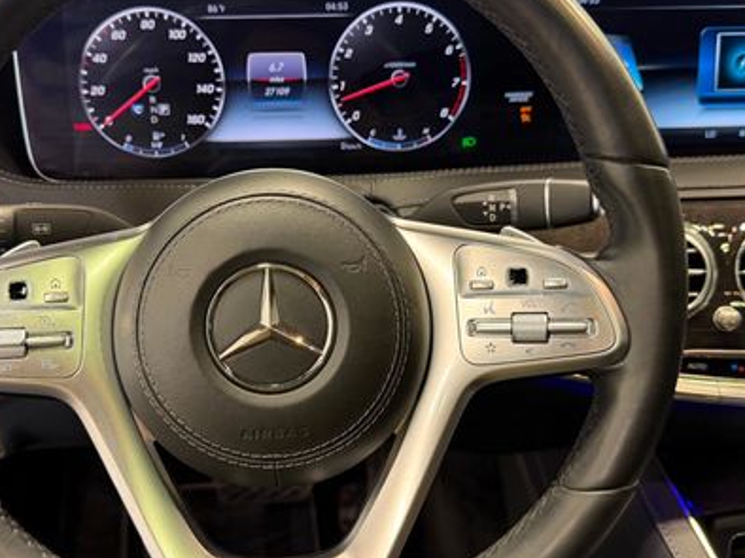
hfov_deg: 47.7
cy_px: 289
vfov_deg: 36.8
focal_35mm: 39
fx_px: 839
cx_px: 314
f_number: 1.78
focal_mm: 6.76
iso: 200
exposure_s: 1/60
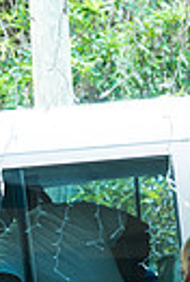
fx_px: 1512
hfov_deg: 7.2
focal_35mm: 192
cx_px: 175
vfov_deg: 10.2
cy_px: 456
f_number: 5.6
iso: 64
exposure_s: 1/40
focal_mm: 56
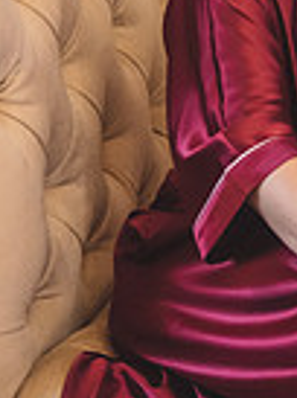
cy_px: -106
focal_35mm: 250
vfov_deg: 7.9
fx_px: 2873
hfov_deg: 5.6
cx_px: 795
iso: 800
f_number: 2.8
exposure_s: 1/125
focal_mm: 58
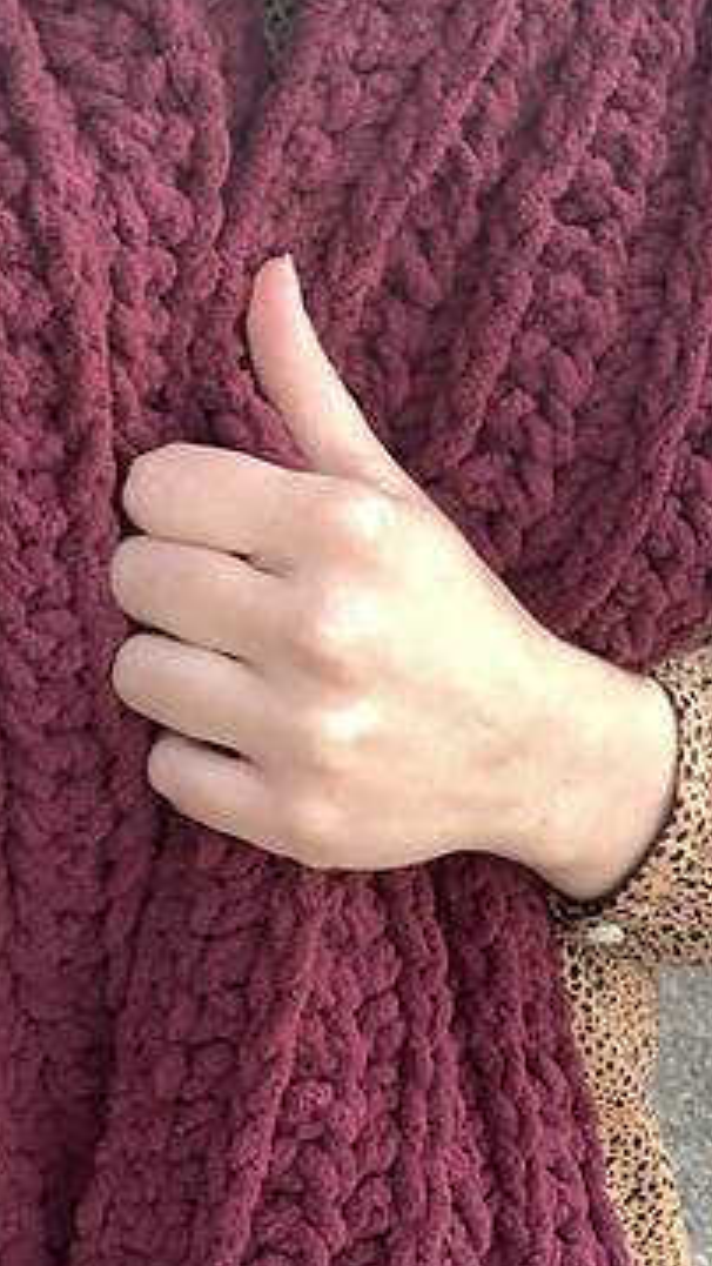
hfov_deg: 19.4
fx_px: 2080
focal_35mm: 62
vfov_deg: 33.8
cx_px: 374
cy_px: 582
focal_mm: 2.87
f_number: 2.2
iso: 200
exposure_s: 1/60
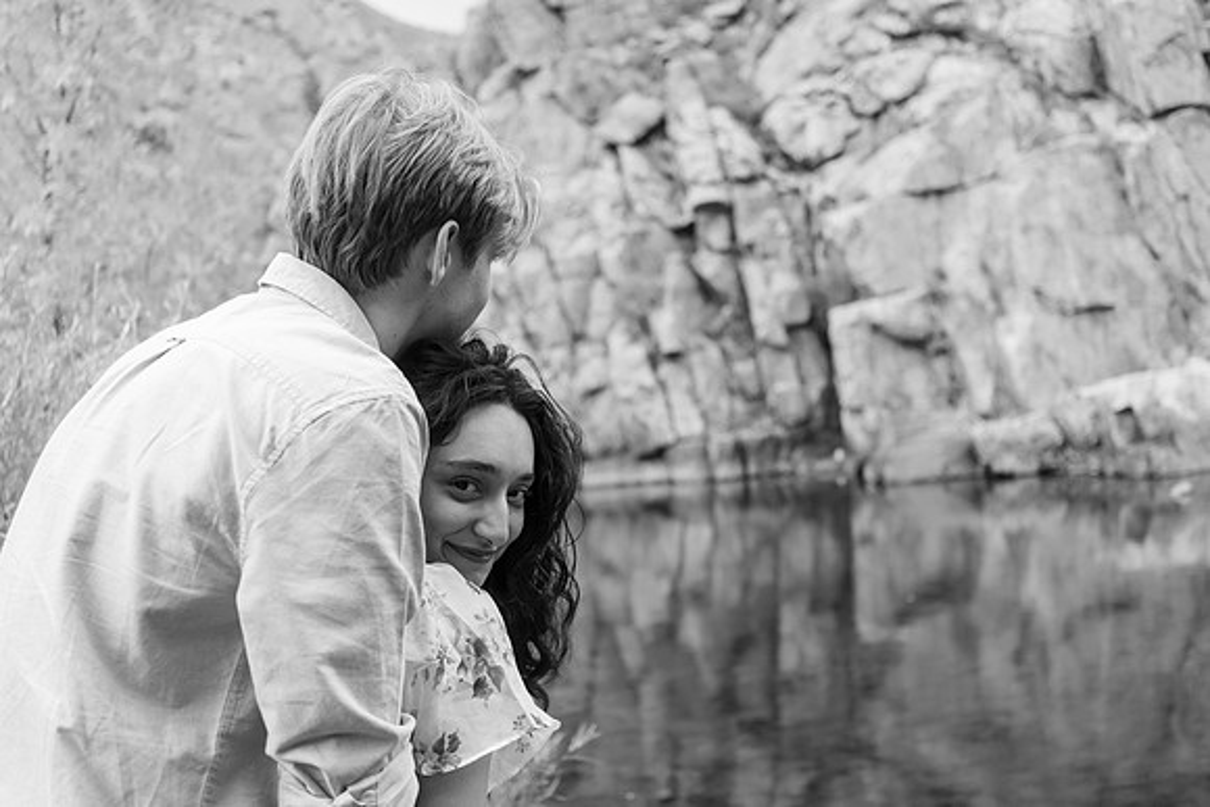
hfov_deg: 54.4
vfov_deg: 37.9
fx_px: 1177
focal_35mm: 35
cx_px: 605
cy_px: 404
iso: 800
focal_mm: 35
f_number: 3.2
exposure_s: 1/250
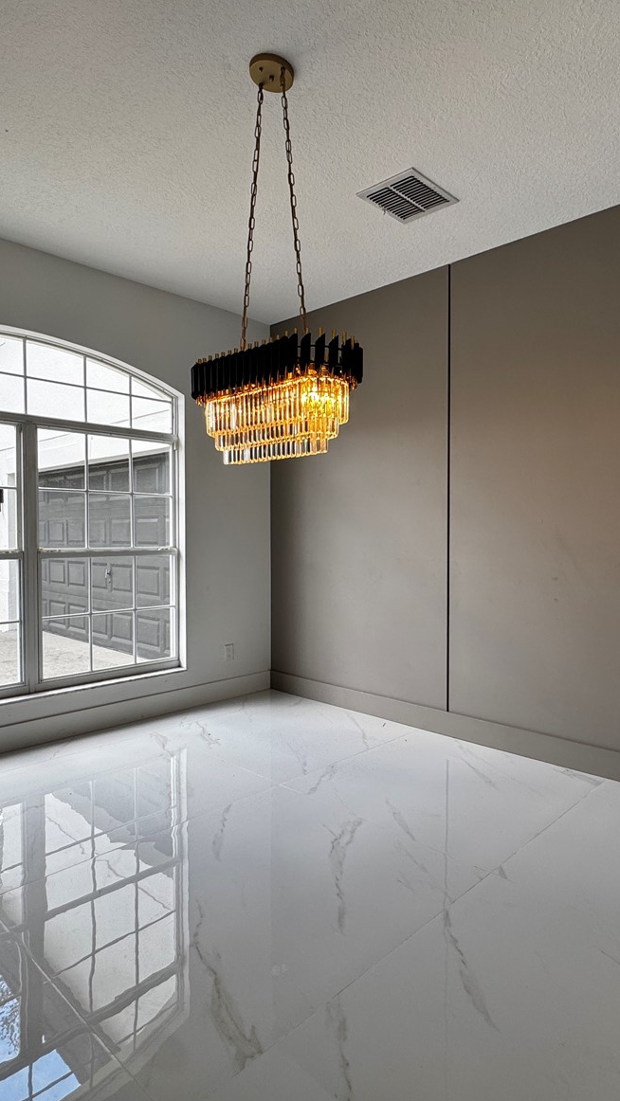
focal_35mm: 21
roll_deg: -0.1
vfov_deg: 83.8
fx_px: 613
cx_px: 423
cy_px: 547
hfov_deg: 52.4
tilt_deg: -1.7
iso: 50
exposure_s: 1/120
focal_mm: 2.22
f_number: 2.2
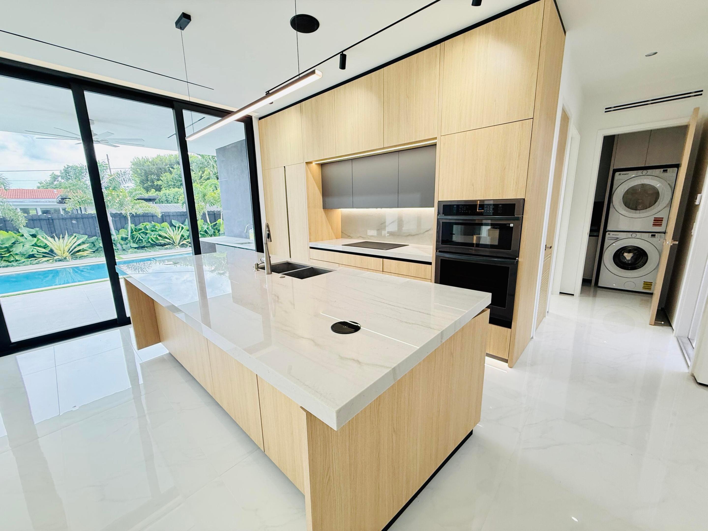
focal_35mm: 14
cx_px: 354
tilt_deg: -10.3
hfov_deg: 102.1
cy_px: 266
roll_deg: +1.2
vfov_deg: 85.7
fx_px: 286
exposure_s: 1/120
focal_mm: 2.22
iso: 125
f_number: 2.2
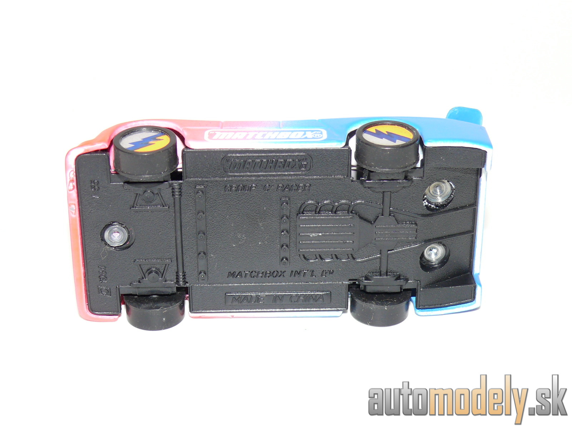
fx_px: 1239
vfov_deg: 19.6
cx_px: 286
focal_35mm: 75
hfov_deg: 26.0
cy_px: 214
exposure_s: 1/30
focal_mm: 11.4
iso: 100
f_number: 4
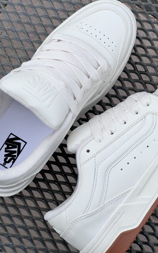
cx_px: 97
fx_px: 696
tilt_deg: -79.1
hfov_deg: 13.0
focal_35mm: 101
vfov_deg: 20.6
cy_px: 110
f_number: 2.8
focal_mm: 9
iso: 32
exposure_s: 1/282
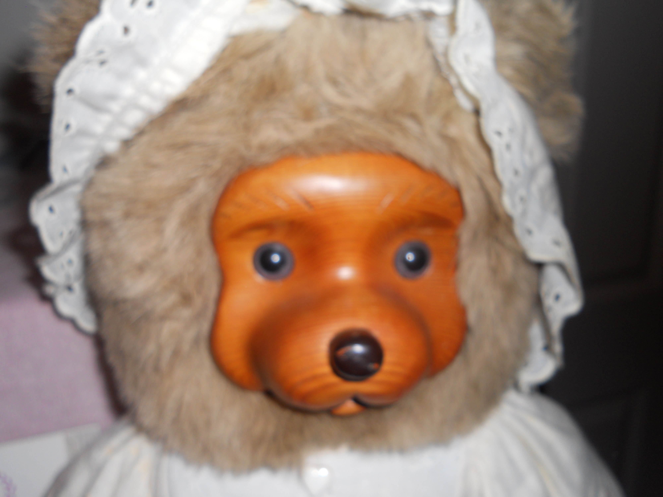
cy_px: 248
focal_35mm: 32
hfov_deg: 56.8
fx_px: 613
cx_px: 332
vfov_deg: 44.2
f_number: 8.8
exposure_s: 1/25
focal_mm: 5.8
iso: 80
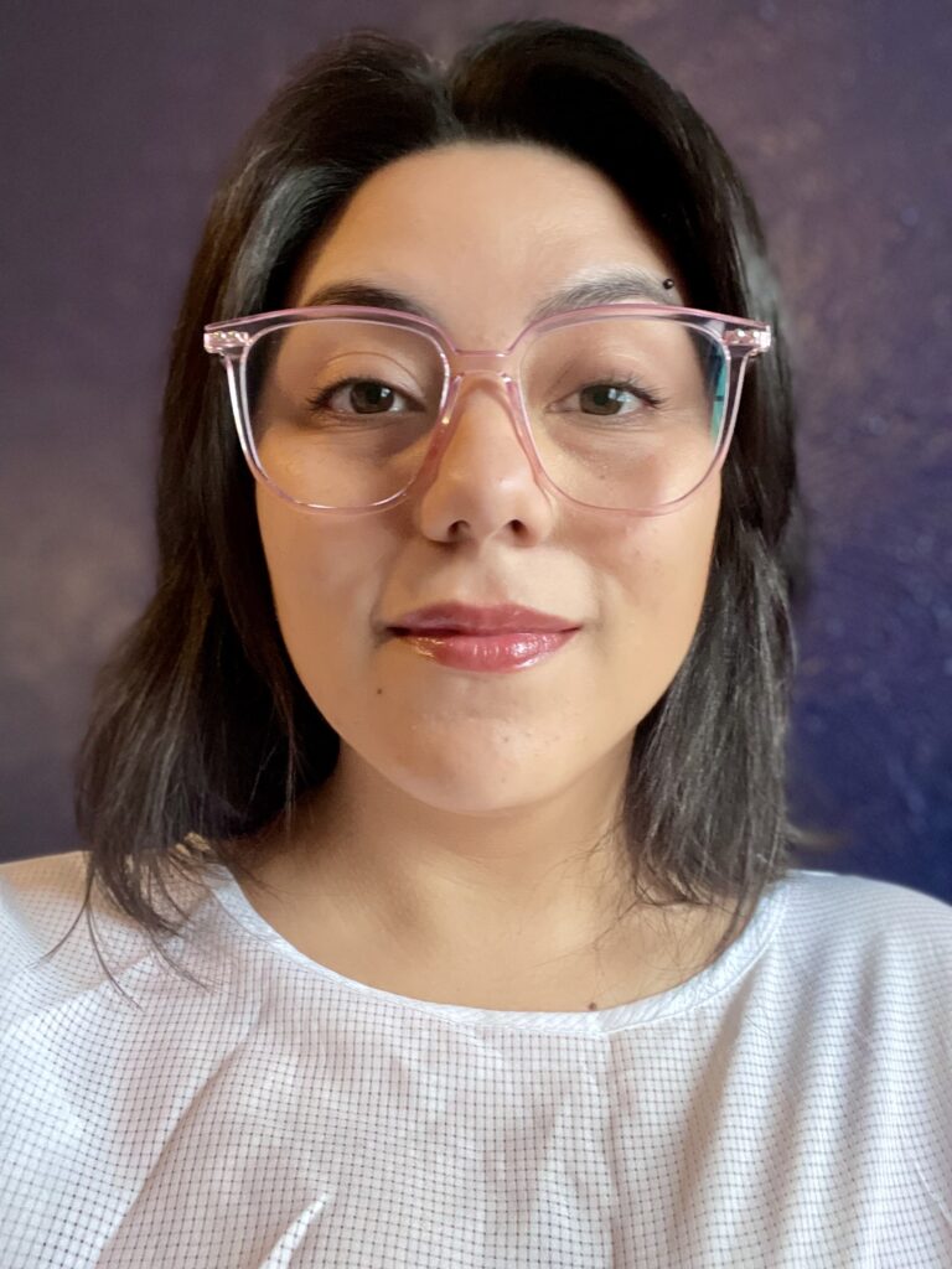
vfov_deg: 60.0
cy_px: 634
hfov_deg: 46.8
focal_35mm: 30
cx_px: 476
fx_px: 1100
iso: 400
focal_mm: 2.71
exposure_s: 1/44
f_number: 2.2
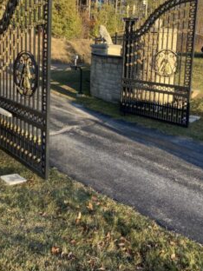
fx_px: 313
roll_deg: -2.1
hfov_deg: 35.8
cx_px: 79
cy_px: 80
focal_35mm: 40
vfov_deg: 45.7
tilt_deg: -6.8
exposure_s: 1/782
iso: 32
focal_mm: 4.25
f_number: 1.8
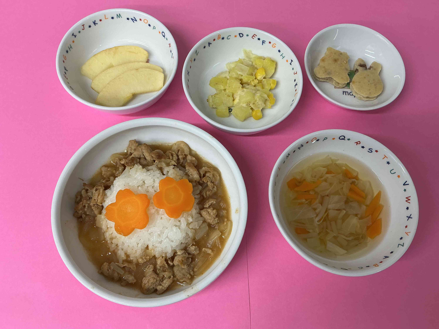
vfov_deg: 48.2
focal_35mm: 29
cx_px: 220
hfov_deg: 61.7
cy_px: 164
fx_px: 368
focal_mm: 3
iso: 64
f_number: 1.8
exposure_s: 1/120
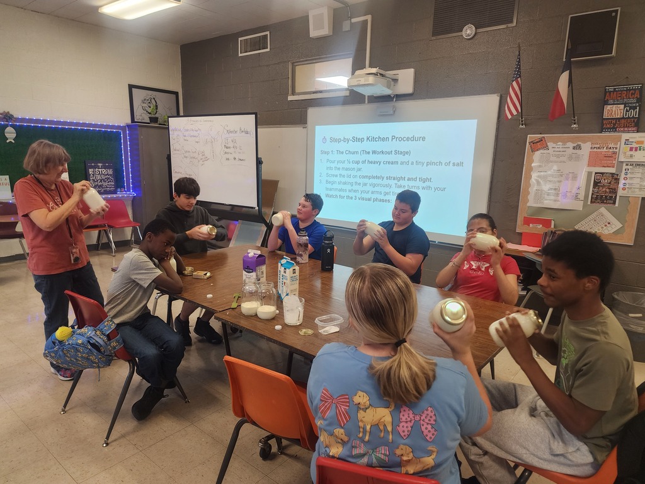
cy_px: 242
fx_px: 429
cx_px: 322
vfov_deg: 58.9
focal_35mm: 23
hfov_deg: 73.9
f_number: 1.8
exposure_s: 1/120
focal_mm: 6.4
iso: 320
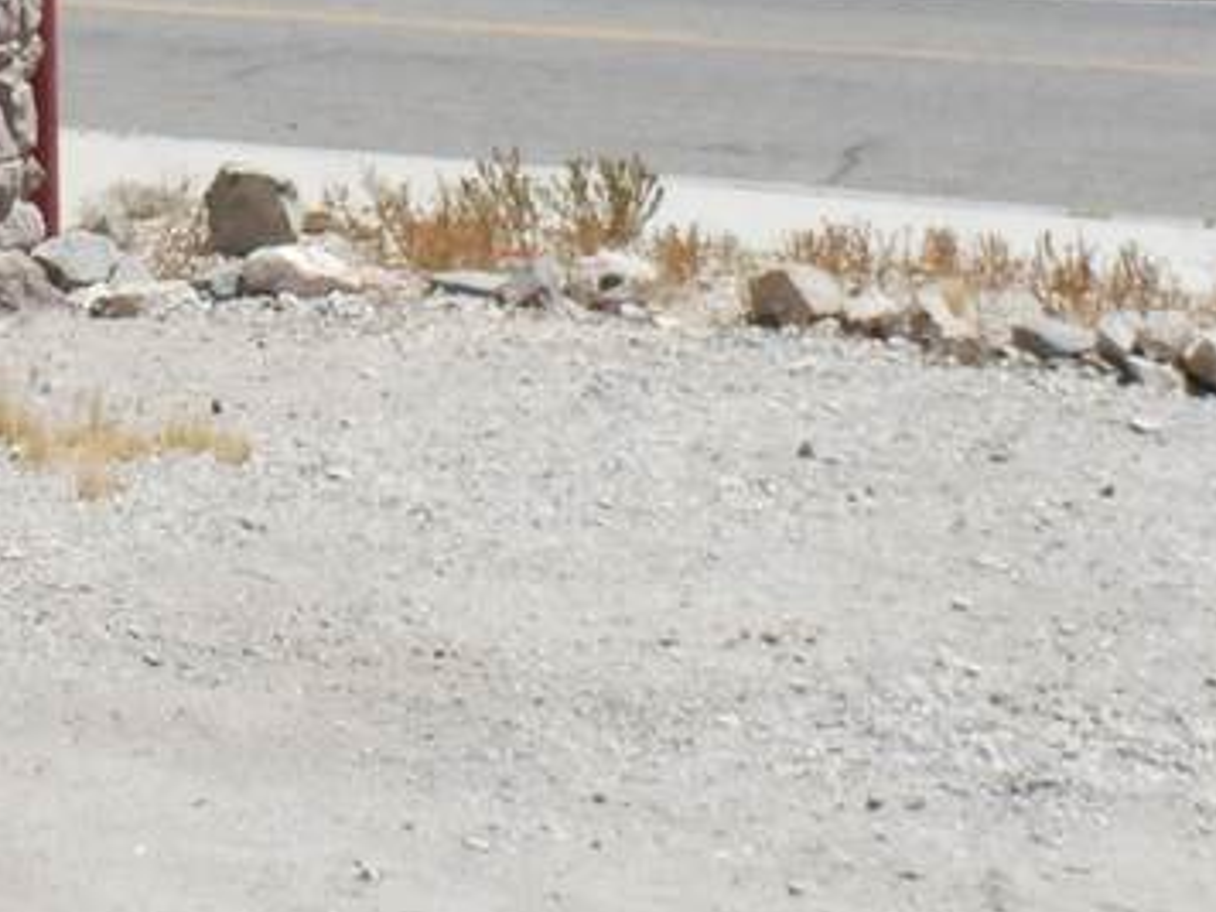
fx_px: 3162
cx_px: 106
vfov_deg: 15.1
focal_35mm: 90
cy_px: -509
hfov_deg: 21.3
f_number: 3
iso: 100
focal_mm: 4.5
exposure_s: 1/1600
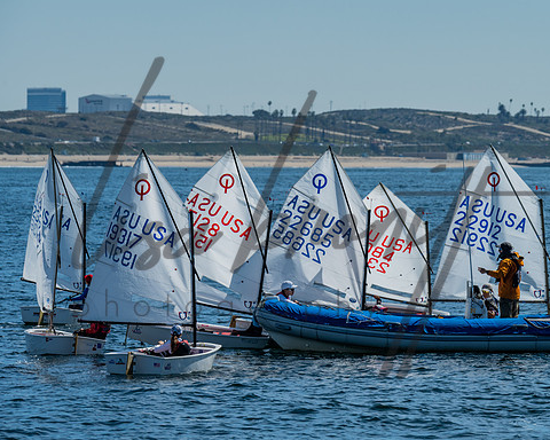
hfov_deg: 5.7
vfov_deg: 4.6
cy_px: 206
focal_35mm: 338
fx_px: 5502
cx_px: 328
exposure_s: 1/500
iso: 100
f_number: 8
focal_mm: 270
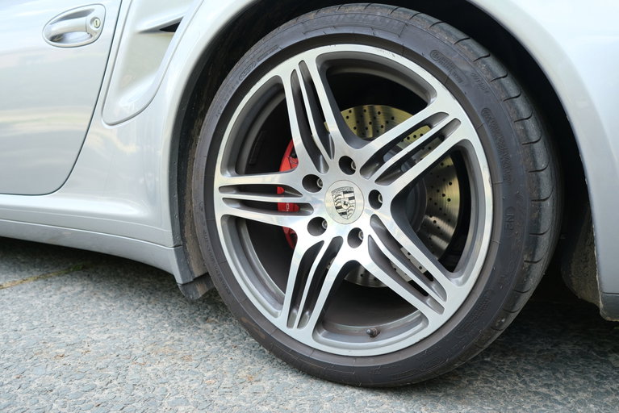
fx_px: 533
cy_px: 206
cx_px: 310
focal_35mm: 31
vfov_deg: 42.4
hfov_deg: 60.3
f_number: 3.2
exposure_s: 1/200
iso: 320
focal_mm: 20.5
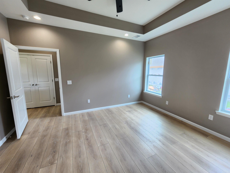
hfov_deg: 106.2
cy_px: 86
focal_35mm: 13
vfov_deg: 89.9
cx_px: 115
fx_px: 86
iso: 80
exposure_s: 1/60
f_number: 2.2
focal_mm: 2.2
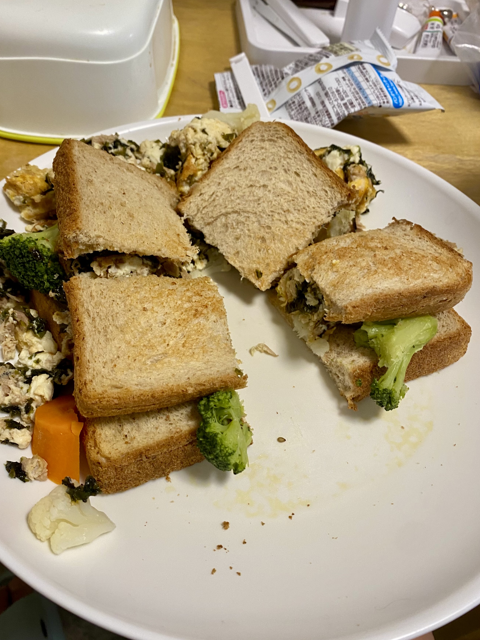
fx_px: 555
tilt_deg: -48.6
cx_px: 210
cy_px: 321
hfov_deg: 46.7
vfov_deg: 60.0
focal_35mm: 30
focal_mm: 4.25
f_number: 1.8
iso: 100
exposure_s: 1/60
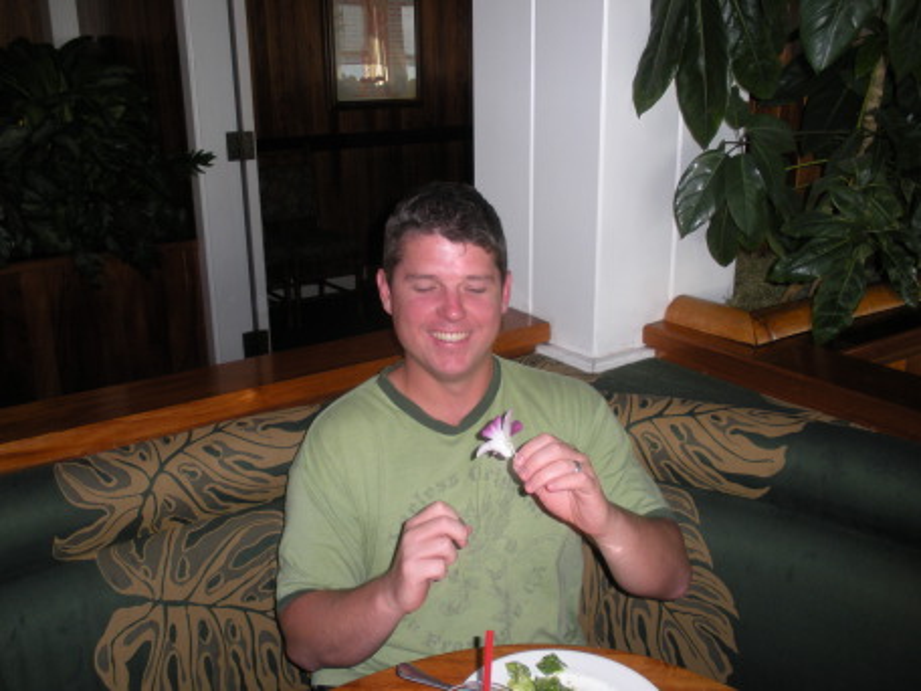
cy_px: 346
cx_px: 460
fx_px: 958
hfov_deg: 51.4
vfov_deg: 39.7
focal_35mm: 36
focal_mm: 6.3
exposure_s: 1/30
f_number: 3.5
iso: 107
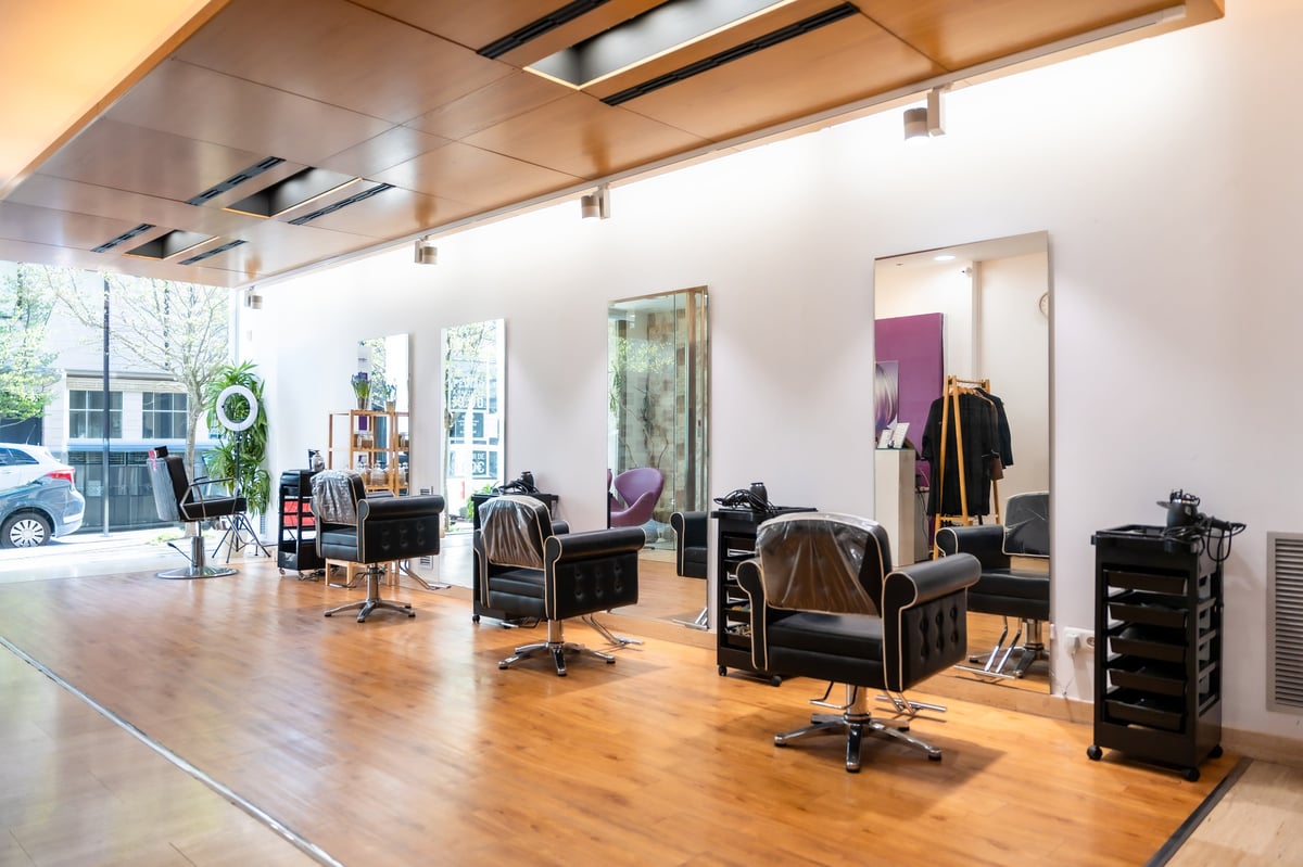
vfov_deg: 53.1
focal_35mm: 24
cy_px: 434
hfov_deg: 73.8
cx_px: 652
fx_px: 868
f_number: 2.8
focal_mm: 24
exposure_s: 1/250
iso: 320
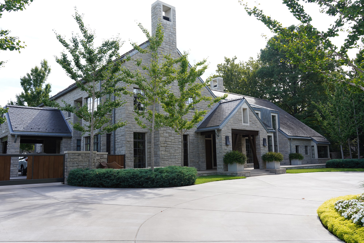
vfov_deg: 46.4
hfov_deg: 65.5
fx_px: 283
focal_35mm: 28
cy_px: 122
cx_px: 182
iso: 100
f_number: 7.1
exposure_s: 1/100
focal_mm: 28
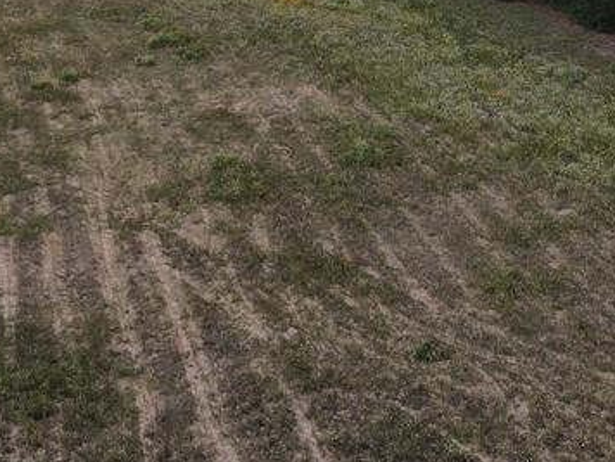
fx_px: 1226
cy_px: -76
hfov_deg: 27.4
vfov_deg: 20.1
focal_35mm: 69
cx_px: 92
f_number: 2.8
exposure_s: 1/500
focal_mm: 4.5
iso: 100
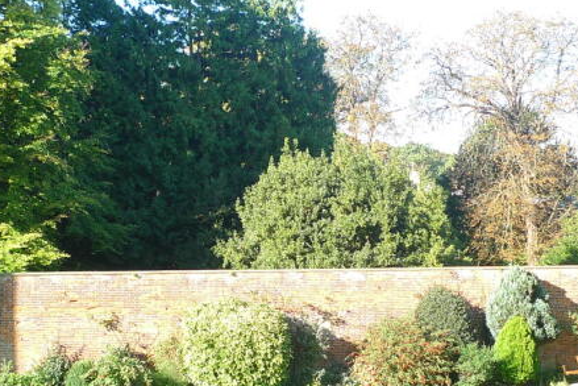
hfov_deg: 29.2
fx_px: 1108
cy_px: 221
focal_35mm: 69
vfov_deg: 19.7
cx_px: 350
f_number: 2.8
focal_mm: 5.9
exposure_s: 1/160
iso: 80
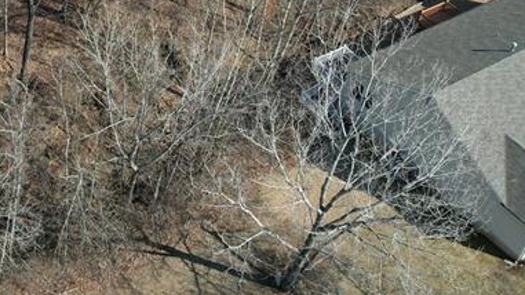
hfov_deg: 31.3
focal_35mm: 62
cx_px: -3
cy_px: -101
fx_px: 863
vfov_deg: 18.0
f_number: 2.8
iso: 100
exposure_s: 1/1250
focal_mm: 8.38
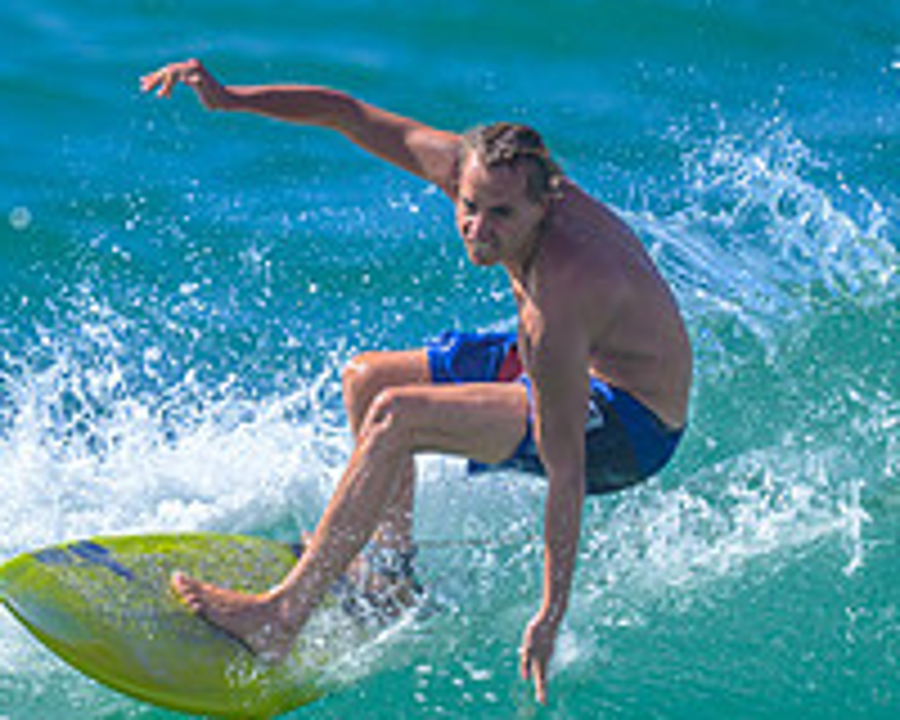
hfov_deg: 0.6
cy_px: 621
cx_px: 623
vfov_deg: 0.5
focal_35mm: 2998
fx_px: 79856
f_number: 6.3
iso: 360
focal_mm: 800
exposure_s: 1/2000
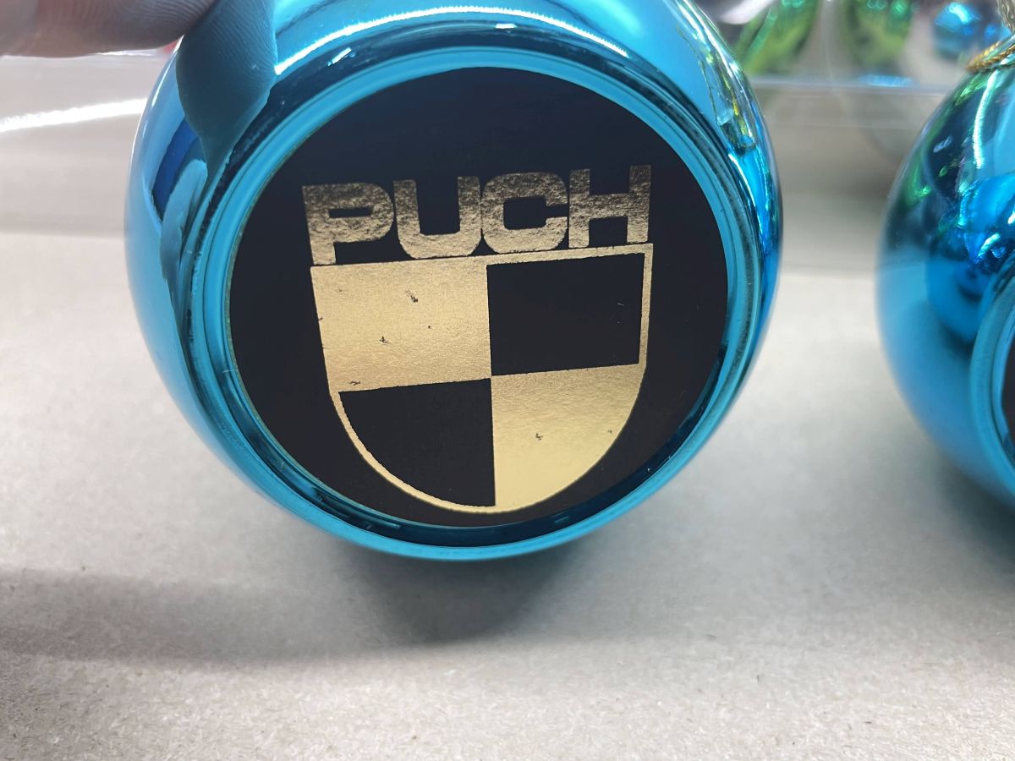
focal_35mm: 26
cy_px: 380
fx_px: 762
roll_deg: -1.4
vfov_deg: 53.1
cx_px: 508
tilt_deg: -35.5
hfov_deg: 67.3
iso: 100
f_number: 1.6
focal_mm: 4.2
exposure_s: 1/50
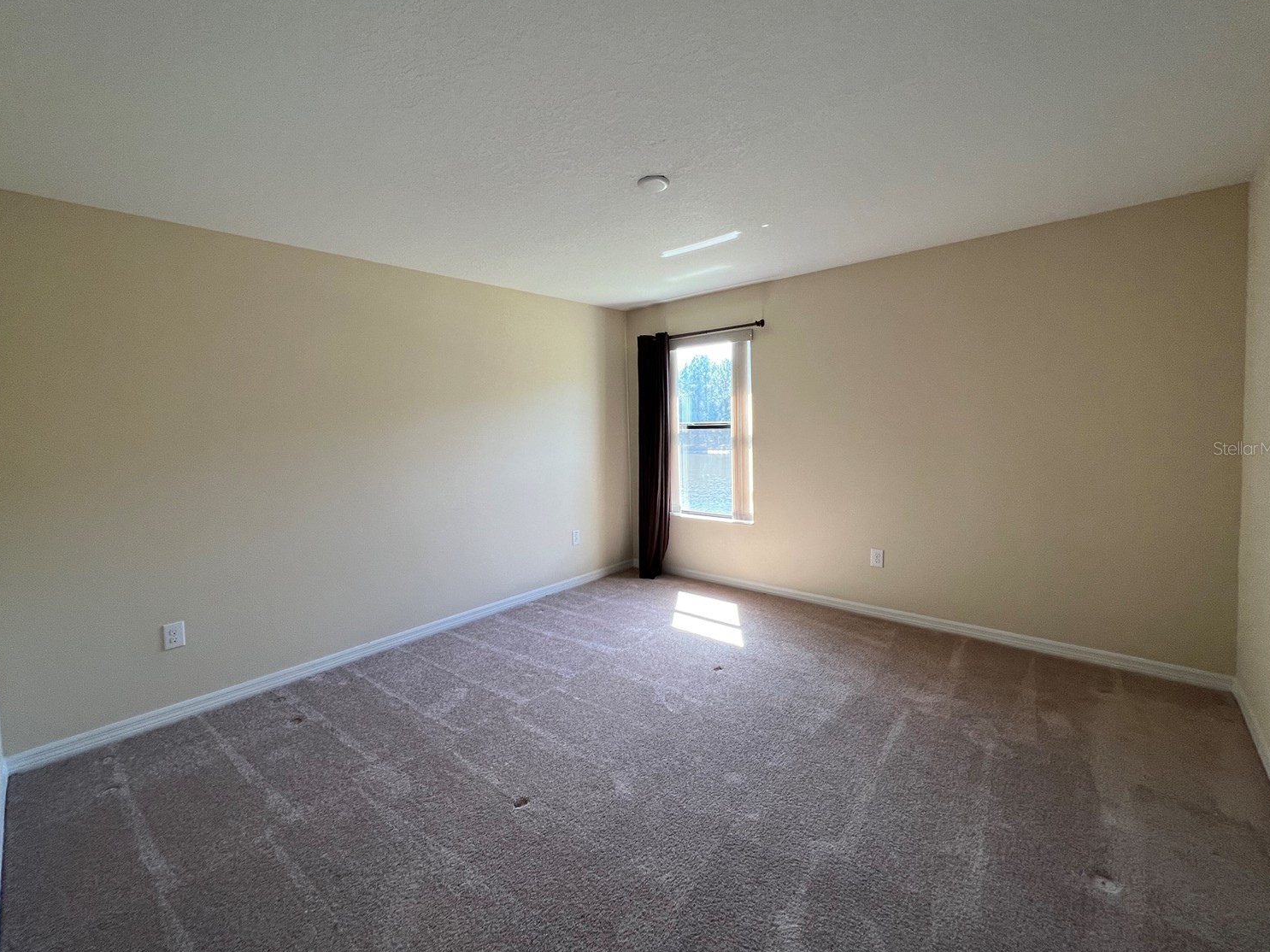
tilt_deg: -2.7
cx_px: 610
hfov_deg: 102.0
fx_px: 514
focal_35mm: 14
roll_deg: +1.6
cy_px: 448
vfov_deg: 85.6
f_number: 1.8
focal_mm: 1.57
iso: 80
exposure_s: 1/122
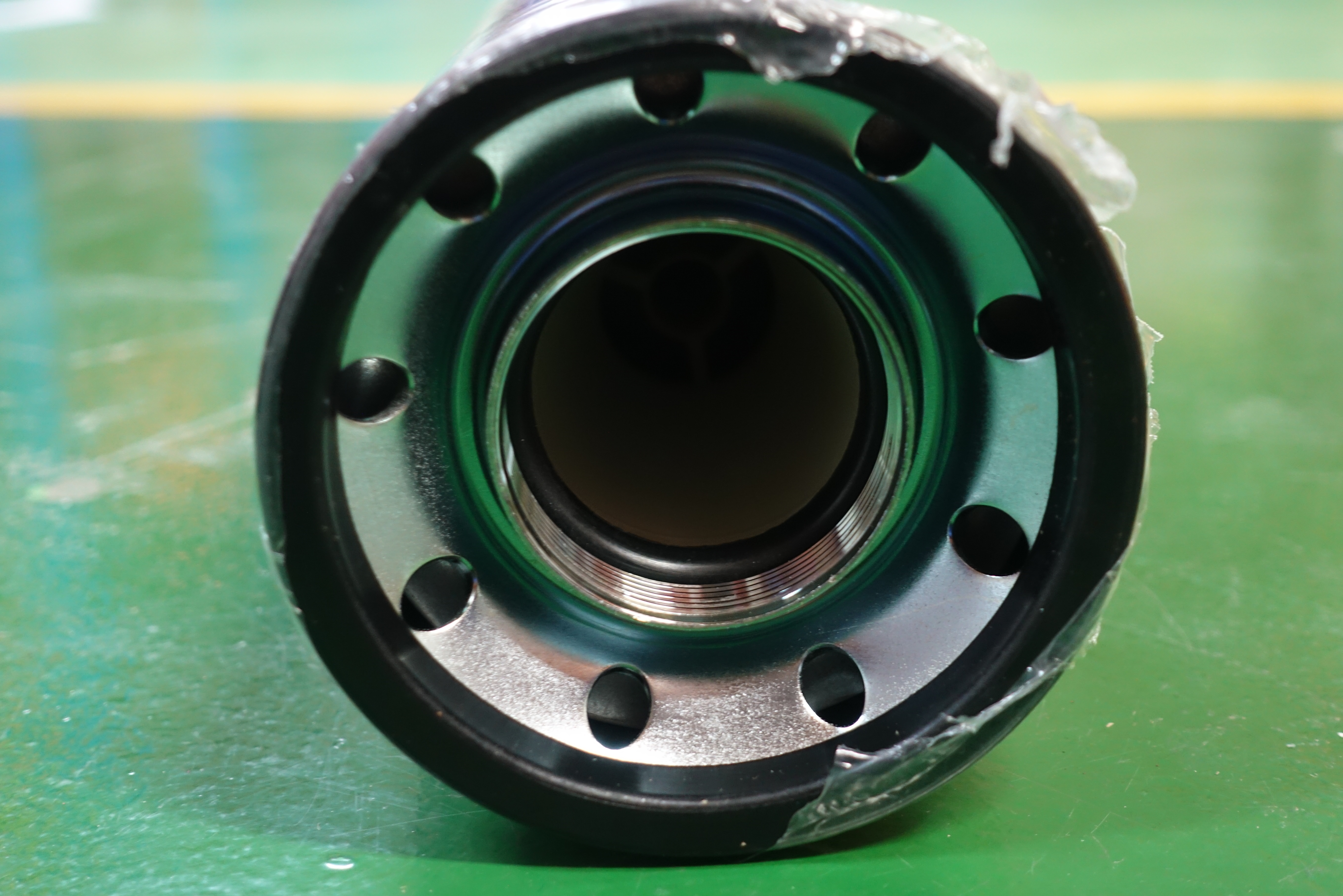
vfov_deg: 24.6
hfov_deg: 36.2
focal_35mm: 55
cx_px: 672
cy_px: 448
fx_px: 2052
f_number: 2.8
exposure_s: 1/8
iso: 800
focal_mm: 20.25
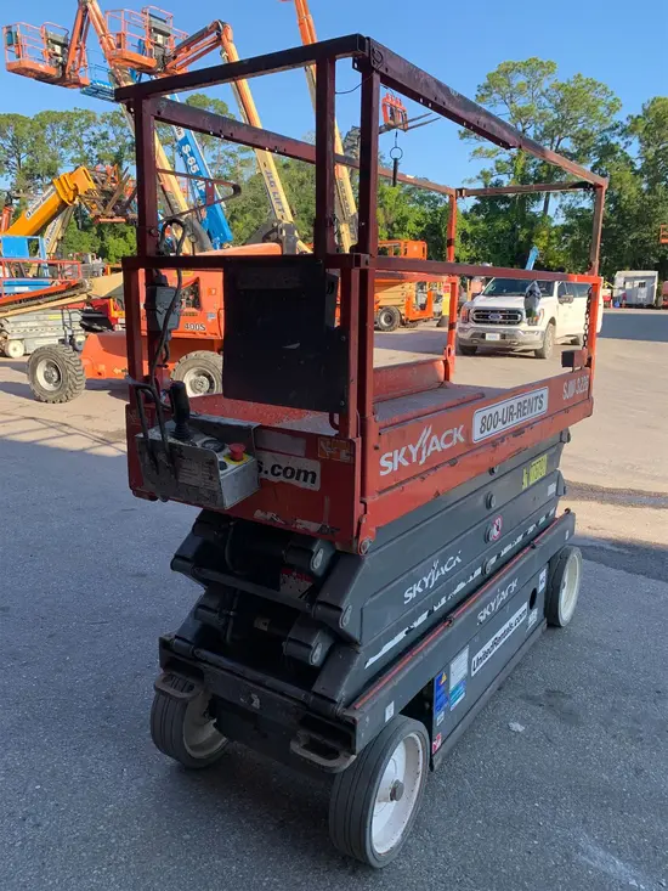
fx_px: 669
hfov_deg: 53.1
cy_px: 446
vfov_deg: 67.3
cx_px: 334
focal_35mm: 26
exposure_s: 1/507
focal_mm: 4.25
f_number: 1.8
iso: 25
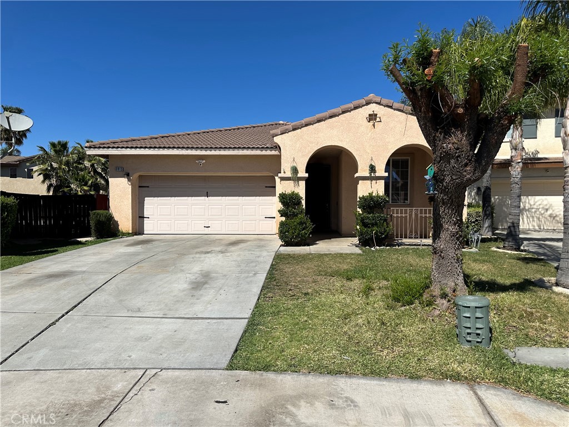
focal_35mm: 24
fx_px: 394
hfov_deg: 71.6
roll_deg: -1.0
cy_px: 214
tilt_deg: +0.7
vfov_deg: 56.8
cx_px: 284
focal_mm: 6.86
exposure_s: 1/6623
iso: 80
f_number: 1.78
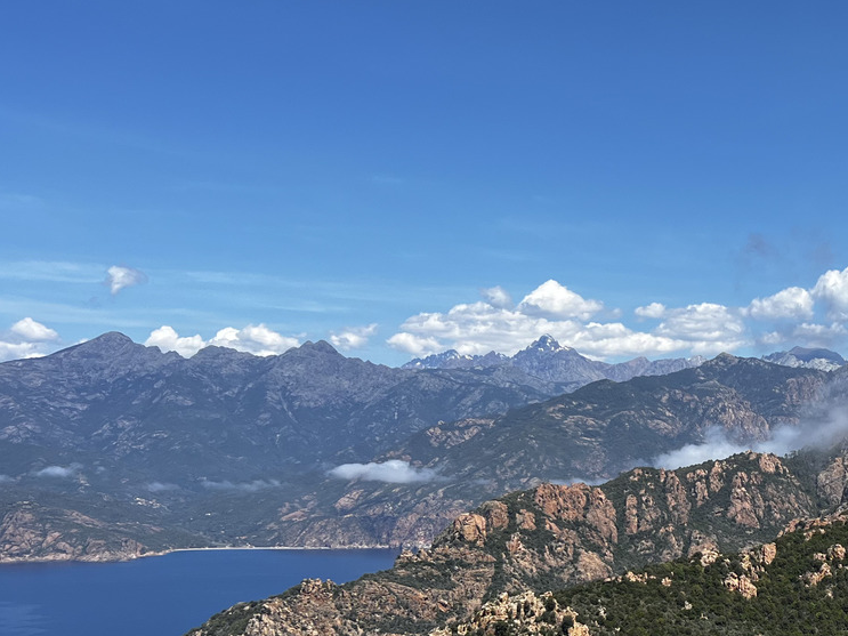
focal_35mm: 56
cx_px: 793
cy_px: 509
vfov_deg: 25.6
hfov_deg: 32.3
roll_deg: -0.4
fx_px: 1372
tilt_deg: -2.9
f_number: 1.5
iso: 50
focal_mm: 5.7
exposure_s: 1/3968
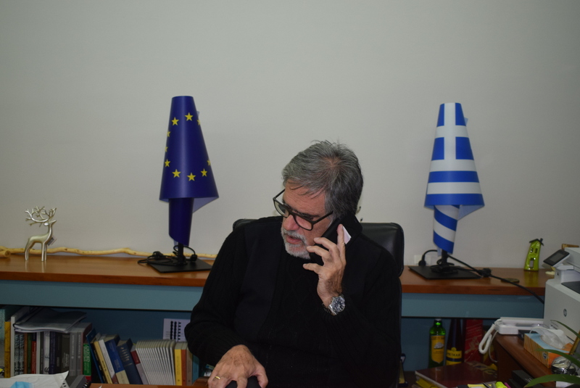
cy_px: 194
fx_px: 750
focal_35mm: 46
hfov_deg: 42.3
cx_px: 290
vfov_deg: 29.0
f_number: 4.2
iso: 640
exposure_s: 1/60
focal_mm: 31
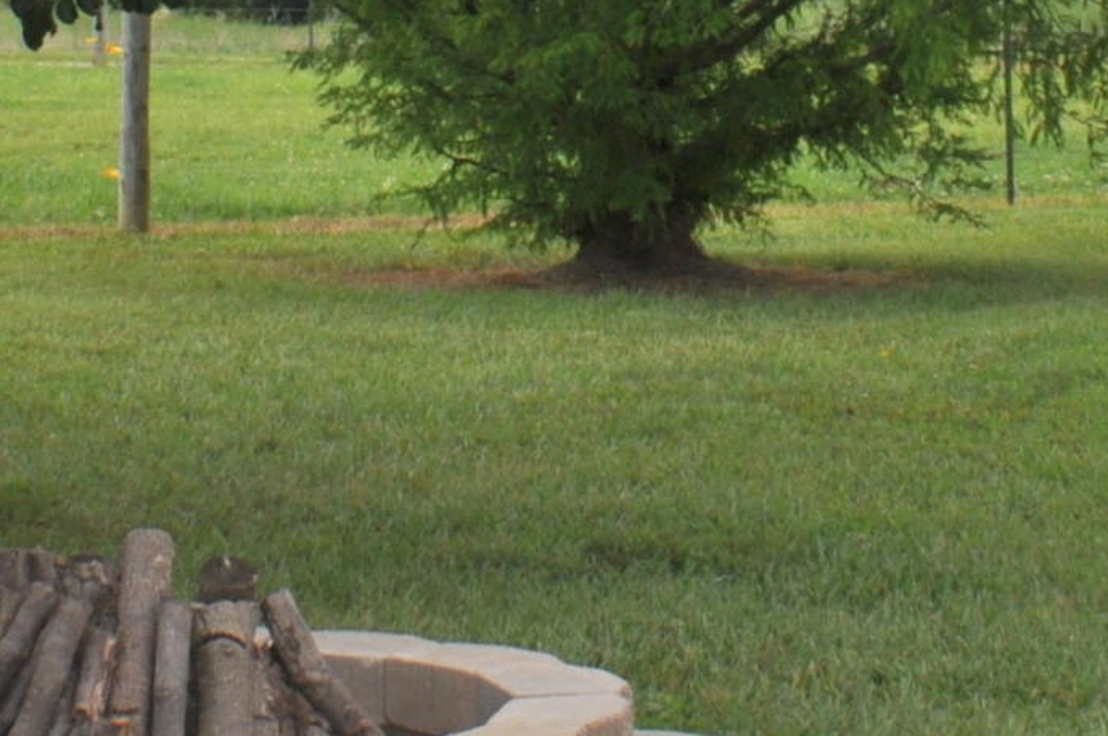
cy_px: -257
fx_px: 6826
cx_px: 645
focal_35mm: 222
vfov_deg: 6.1
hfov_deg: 9.3
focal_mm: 34
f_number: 10
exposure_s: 1/200
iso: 200
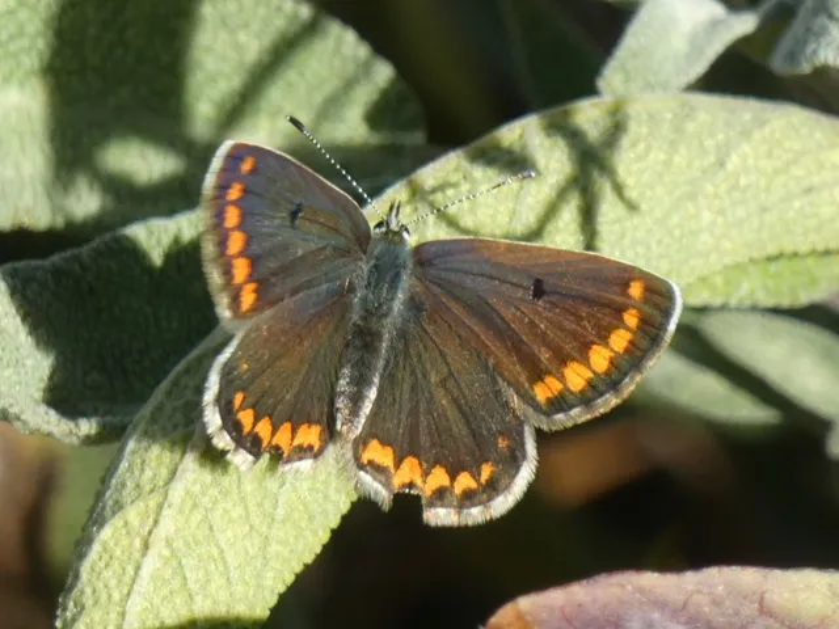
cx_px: 420
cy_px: 314
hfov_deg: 5.7
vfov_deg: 4.2
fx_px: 8483
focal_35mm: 350
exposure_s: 1/100
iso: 80
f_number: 5.6
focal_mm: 62.7
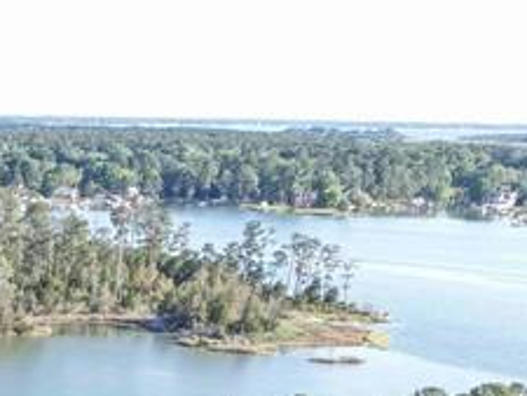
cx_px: -473
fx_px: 1660
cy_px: 862
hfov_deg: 15.2
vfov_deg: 11.8
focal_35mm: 109
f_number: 1.8
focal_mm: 8.67
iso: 120
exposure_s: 1/500
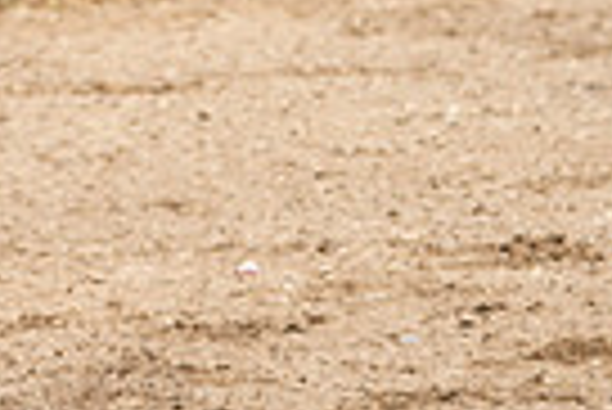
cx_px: -284
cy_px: -444
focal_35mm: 799
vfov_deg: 1.7
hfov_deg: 2.6
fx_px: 13597
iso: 100
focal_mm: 187
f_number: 5.6
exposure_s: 1/640
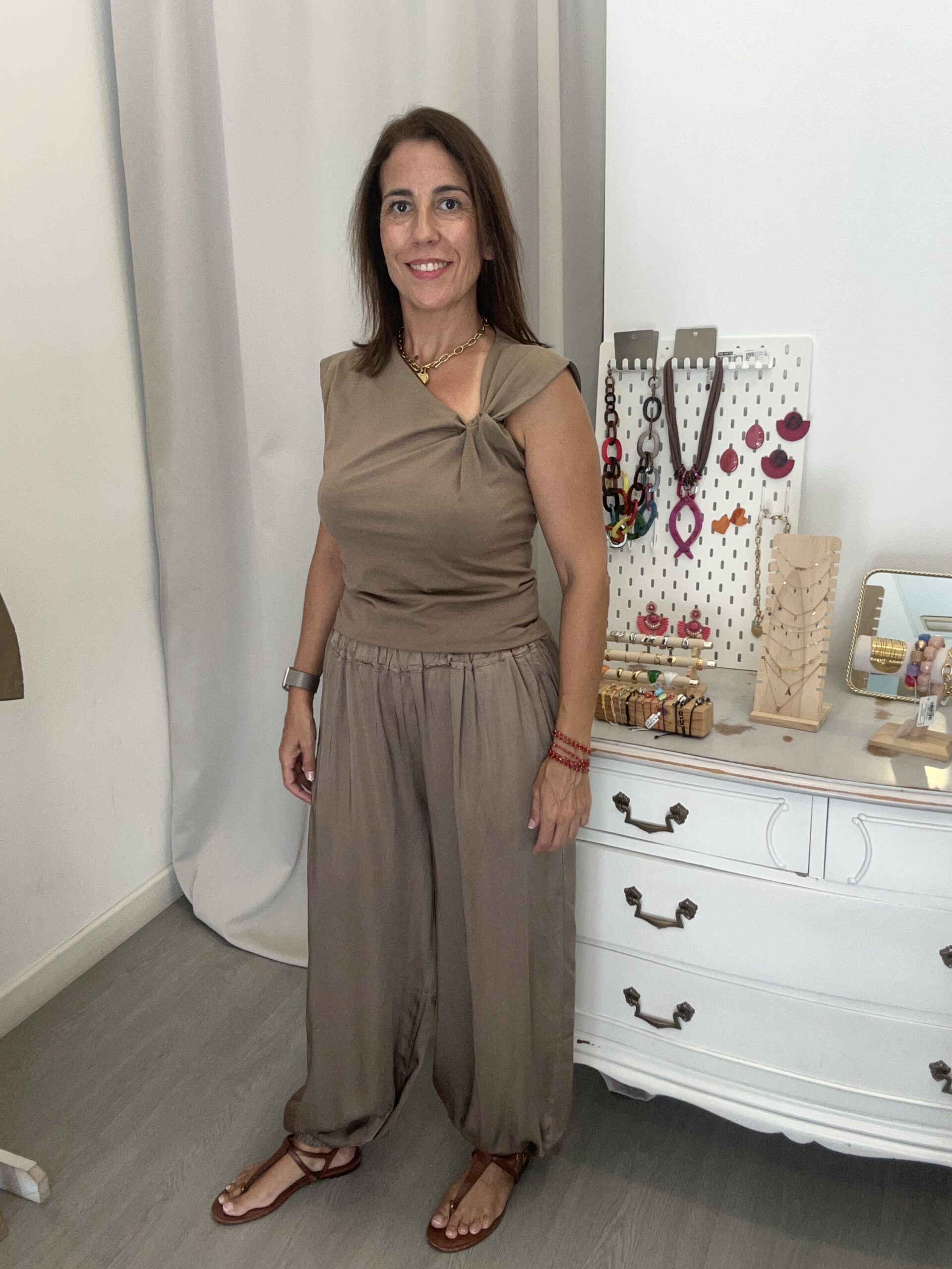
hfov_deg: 46.8
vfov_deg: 60.0
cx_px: 476
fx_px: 1100
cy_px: 634
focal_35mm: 30
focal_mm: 2.69
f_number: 1.9
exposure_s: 1/50
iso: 50
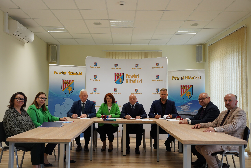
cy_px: 84
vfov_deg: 41.1
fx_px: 223
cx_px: 126
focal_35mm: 32
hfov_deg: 58.7
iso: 1250
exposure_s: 1/160
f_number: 6.3
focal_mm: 32
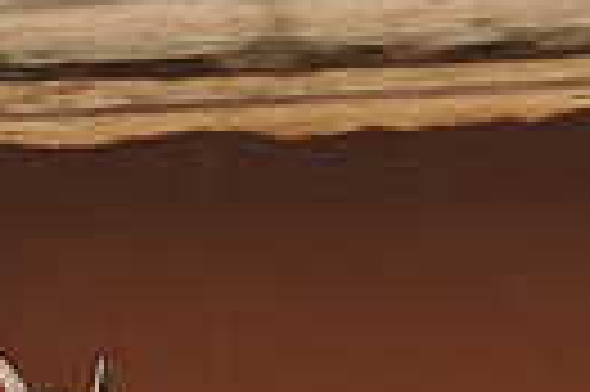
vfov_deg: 2.6
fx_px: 8708
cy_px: 207
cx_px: -617
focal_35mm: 532
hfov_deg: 3.8
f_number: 6.3
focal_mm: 120
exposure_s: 1/320
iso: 800
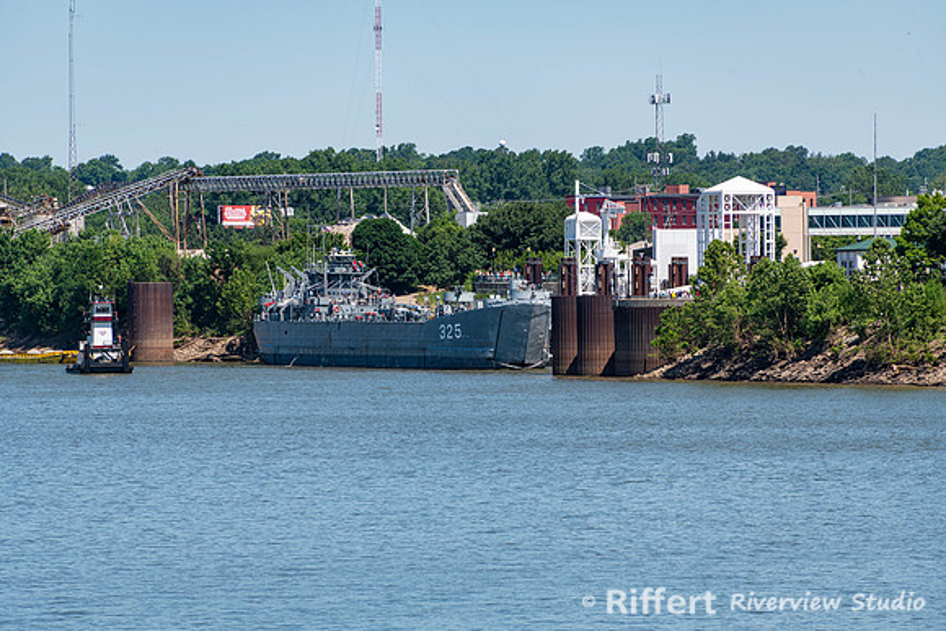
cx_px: 473
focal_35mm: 300
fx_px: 7885
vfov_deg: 4.6
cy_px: 316
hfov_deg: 6.9
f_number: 8
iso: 64
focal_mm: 300
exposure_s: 1/250
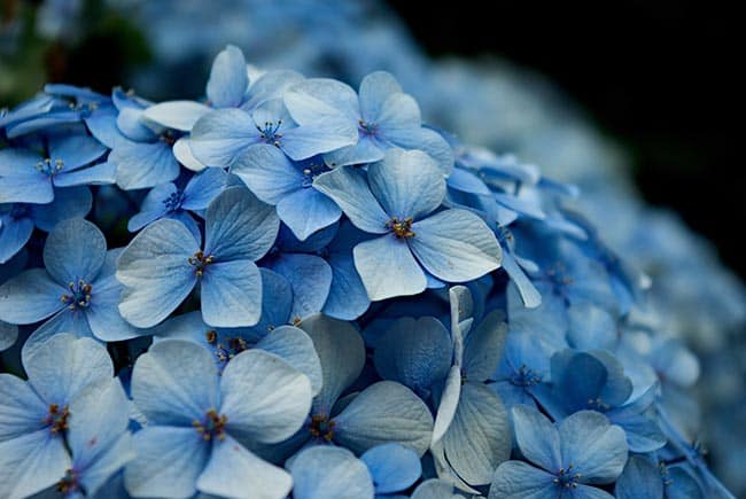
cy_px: 250
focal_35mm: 82
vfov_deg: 16.6
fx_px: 1711
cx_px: 373
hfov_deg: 24.6
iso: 100
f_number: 8
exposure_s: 1/125
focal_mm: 55
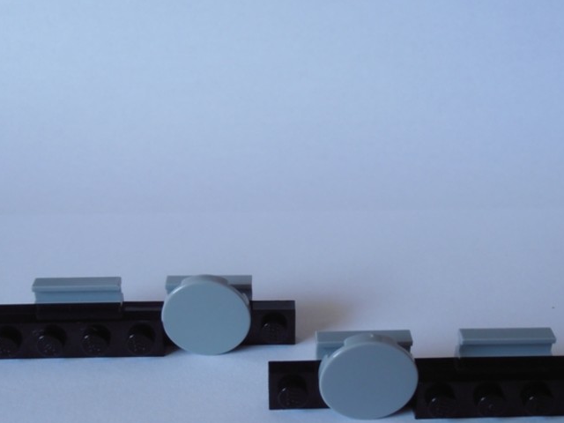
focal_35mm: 52
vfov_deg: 27.9
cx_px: 293
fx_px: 847
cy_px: 282
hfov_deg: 36.8
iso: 80
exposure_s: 1/40
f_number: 3.9
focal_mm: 6.61
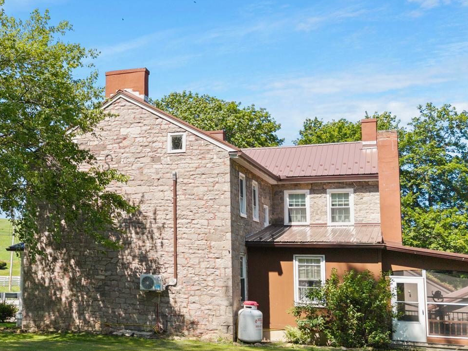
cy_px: 174
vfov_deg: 28.6
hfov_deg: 34.9
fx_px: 690
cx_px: 28
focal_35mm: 51
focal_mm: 8.67
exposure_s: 1/2000
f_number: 1.8
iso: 140
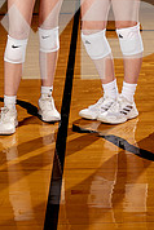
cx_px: 69
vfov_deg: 13.8
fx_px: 922
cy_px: -50
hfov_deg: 9.5
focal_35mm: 144
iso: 100
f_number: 5.6
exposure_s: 1/250
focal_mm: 57
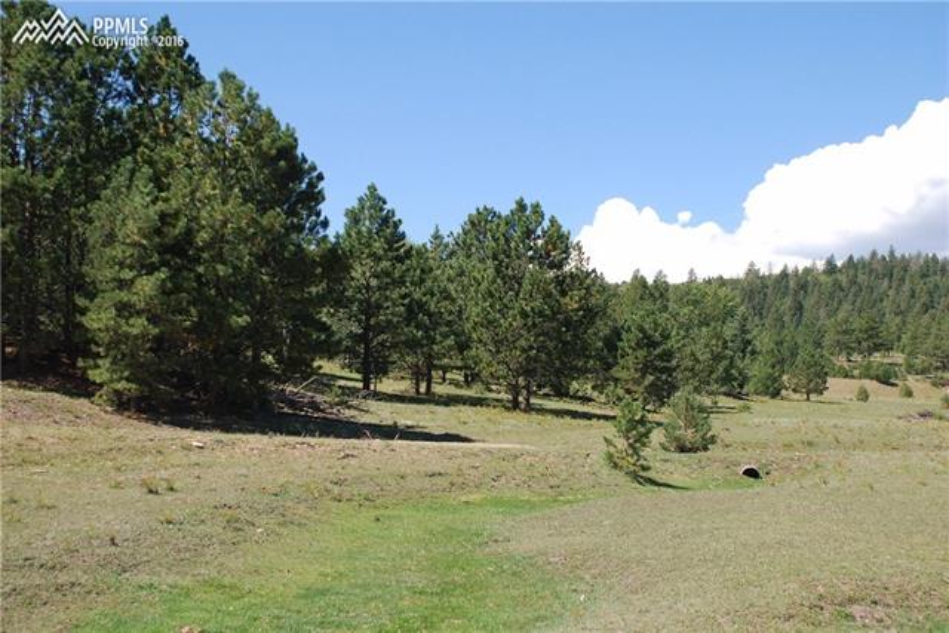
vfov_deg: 28.1
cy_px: 316
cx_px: 474
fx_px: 1266
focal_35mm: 48
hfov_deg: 41.1
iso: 100
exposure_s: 1/200
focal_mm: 32
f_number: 5.6
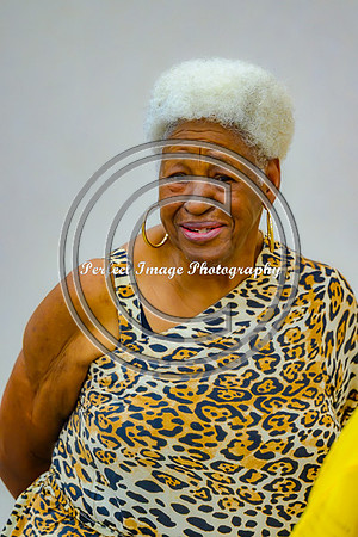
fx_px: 3460
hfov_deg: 5.9
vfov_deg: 8.9
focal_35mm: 232
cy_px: 268
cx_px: 179
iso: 800
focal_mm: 155
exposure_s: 1/125
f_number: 2.8
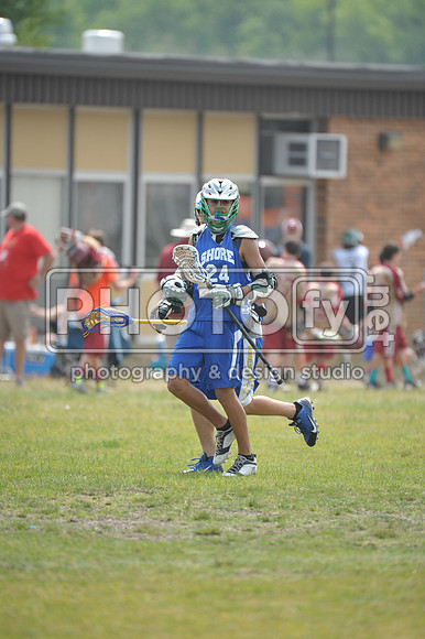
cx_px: 212
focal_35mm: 400
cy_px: 320
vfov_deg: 5.2
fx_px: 7091
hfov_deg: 3.4
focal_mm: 400
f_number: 4
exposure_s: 1/1600
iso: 640
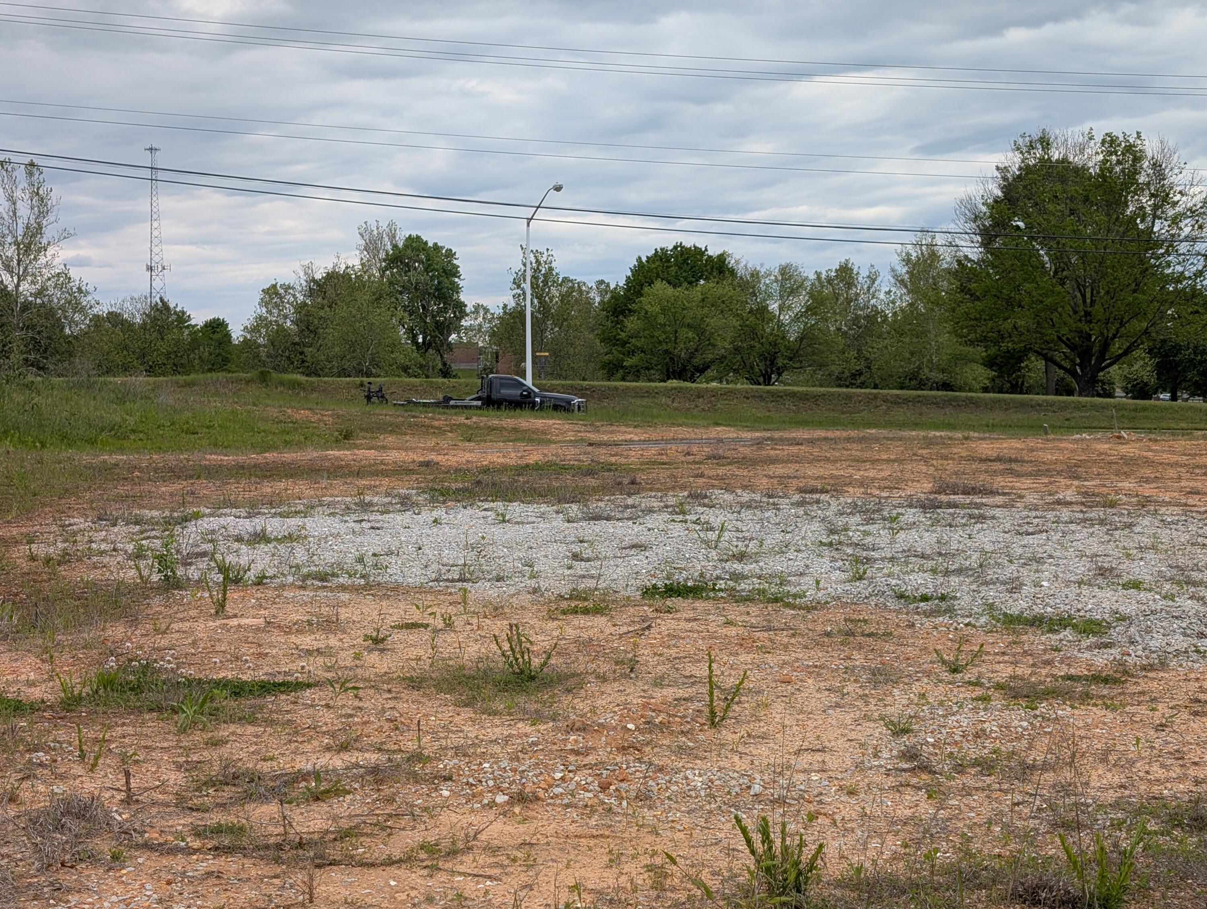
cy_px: 454
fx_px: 1711
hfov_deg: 38.9
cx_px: 604
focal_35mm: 49
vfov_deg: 29.7
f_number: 1.68
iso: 18
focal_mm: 6.9
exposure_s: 1/508
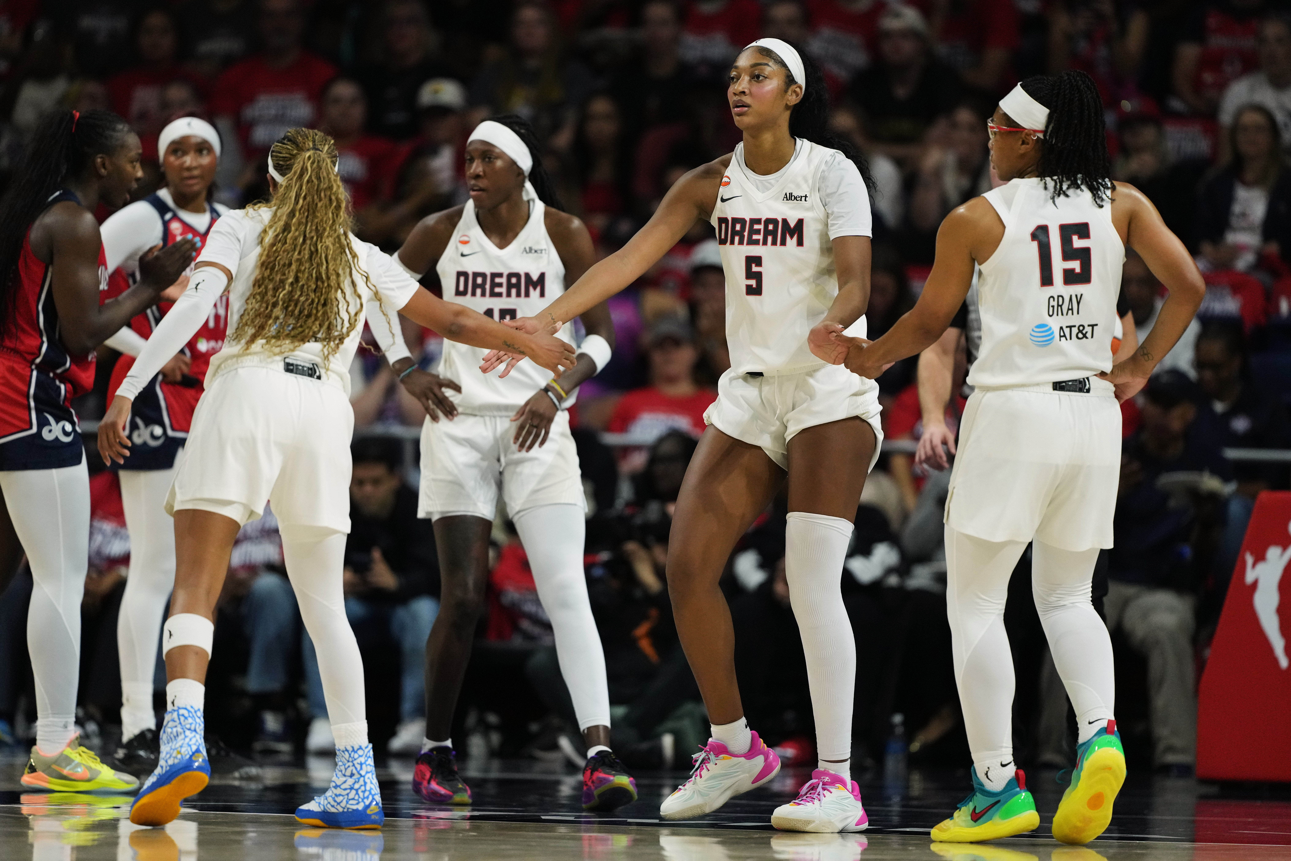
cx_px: 646
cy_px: 430
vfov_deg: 4.6
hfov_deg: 6.9
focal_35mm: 300
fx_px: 10757
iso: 4000
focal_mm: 300
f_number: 2.8
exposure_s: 1/1600
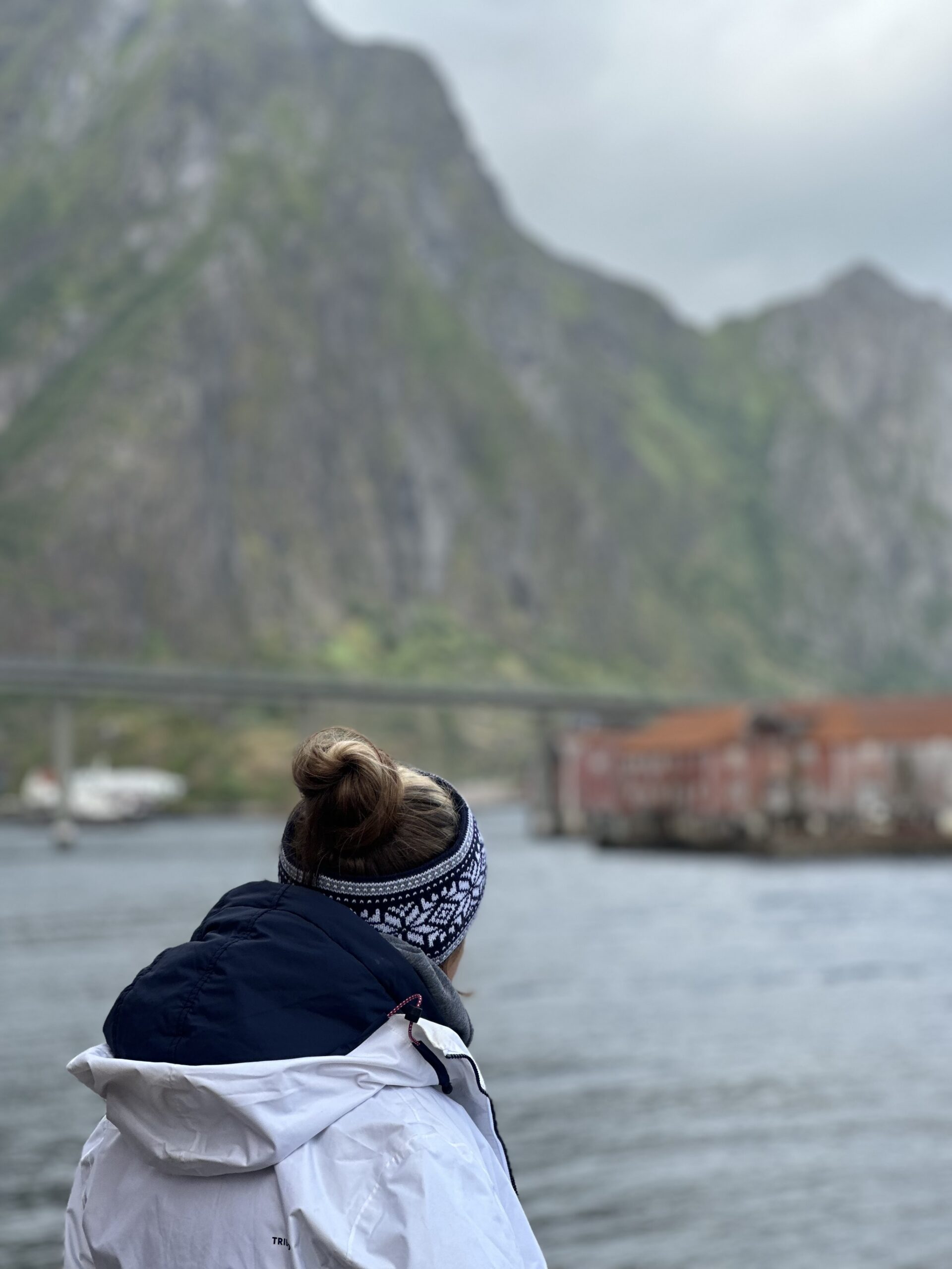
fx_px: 2824
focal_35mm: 77
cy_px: 634
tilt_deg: +2.5
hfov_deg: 19.1
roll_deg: +0.2
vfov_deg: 25.3
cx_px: 476
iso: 32
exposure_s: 1/331
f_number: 2.8
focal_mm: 9
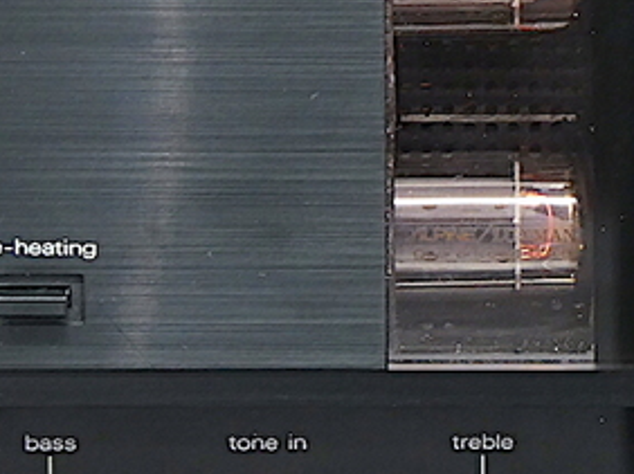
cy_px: 261
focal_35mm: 545
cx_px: 420
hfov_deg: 3.6
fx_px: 9973
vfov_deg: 2.7
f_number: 5.5
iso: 200
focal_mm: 28.7
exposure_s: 1/1.6
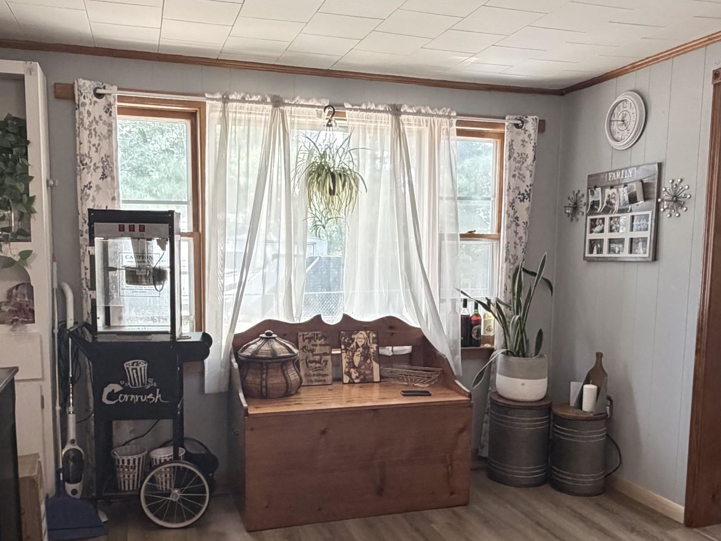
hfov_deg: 56.8
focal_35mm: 32
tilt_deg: -5.1
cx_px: 348
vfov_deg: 44.0
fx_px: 667
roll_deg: +0.4
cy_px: 321
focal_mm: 2.22
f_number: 2.2
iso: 500
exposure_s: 1/60
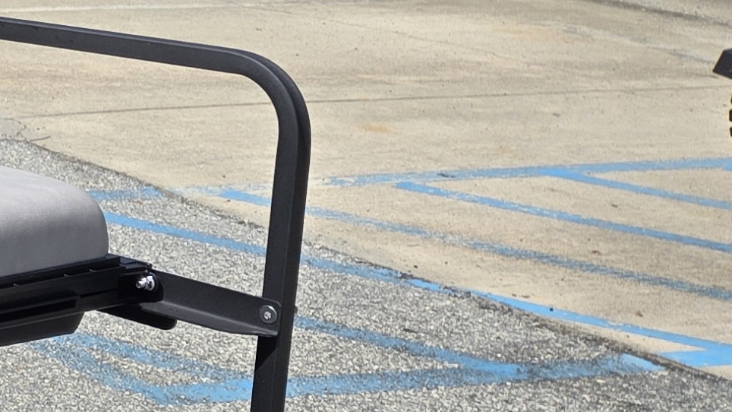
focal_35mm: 104
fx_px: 2018
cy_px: 146
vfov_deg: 11.6
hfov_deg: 15.8
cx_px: -765
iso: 25
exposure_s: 1/2111
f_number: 1.8
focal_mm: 5.4
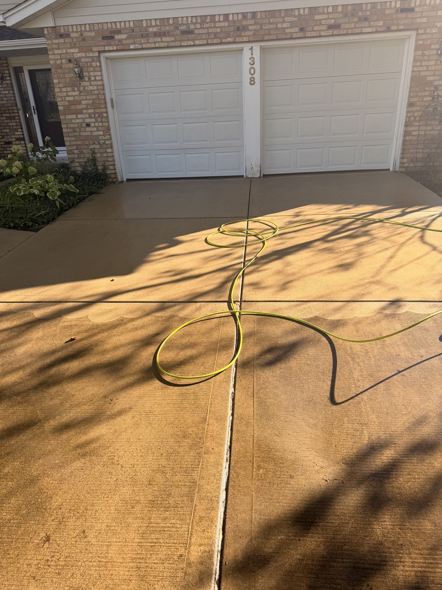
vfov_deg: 71.6
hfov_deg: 56.8
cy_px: 295
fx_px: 409
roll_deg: +0.4
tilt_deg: -22.2
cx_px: 221
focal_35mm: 24
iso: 80
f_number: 1.78
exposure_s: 1/1005
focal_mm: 6.76
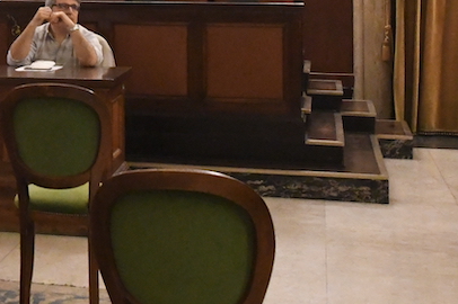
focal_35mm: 101
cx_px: -54
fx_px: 1284
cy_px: -70
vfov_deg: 13.1
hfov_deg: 19.3
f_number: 6.3
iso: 10000
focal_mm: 20
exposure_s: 1/25
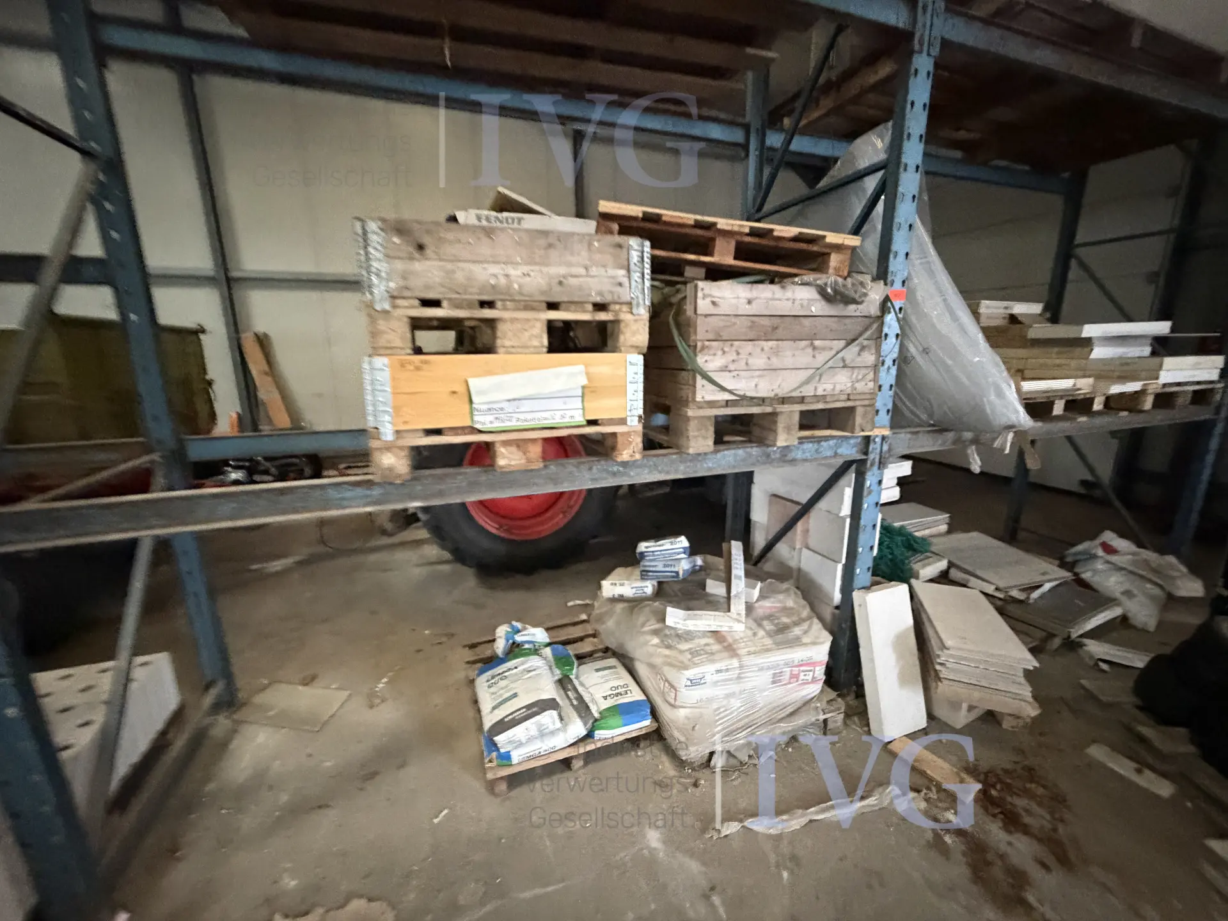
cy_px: 460
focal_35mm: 14
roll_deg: +2.3
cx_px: 614
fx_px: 497
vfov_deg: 85.7
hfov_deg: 102.1
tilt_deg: -13.5
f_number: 2.2
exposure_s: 1/33
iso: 1000
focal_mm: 2.22
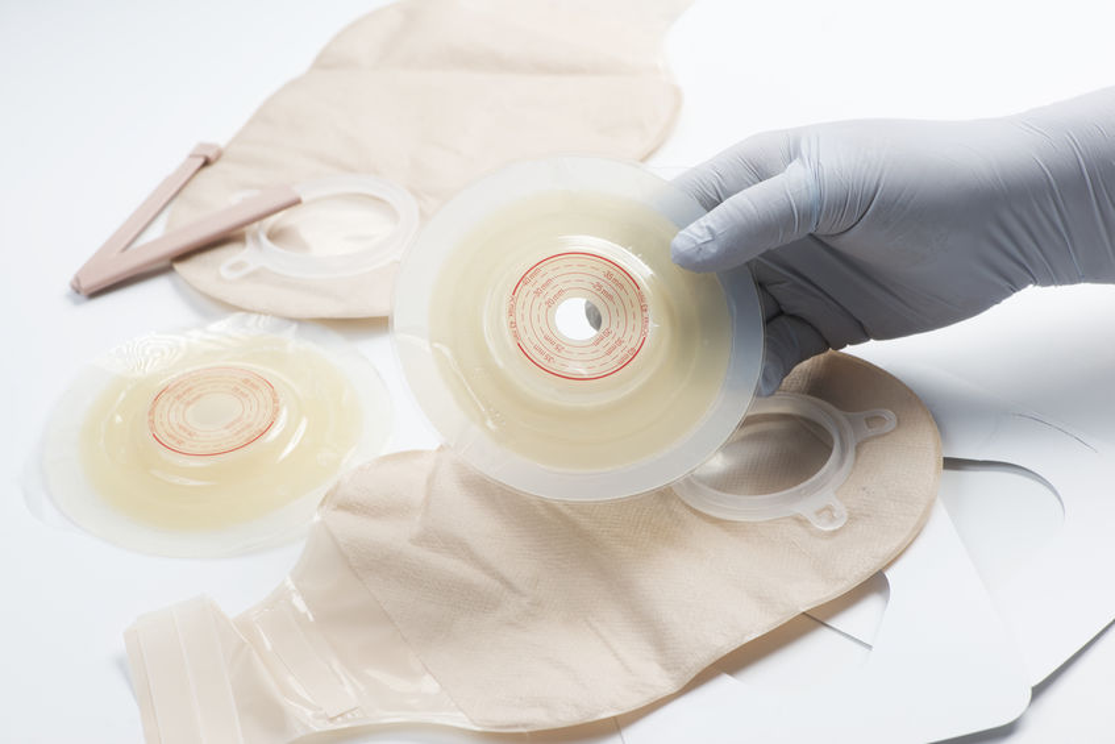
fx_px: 3252
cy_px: 372
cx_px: 558
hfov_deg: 19.5
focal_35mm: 105
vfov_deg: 13.0
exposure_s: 1/100
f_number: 10
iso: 100
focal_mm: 105
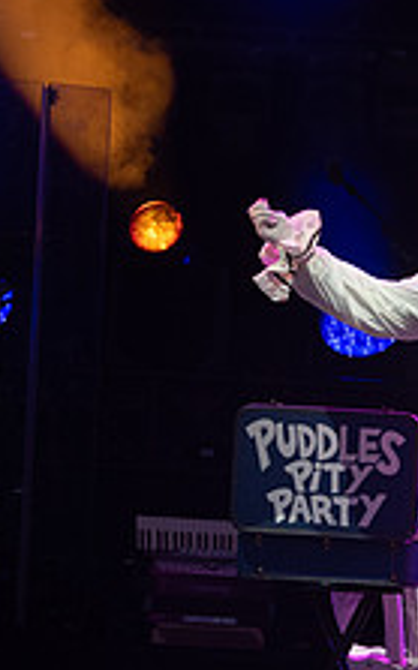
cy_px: 296
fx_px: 14993
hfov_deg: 1.6
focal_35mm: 821
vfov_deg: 2.6
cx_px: 526
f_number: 5.6
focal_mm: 280
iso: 1000
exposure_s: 1/500
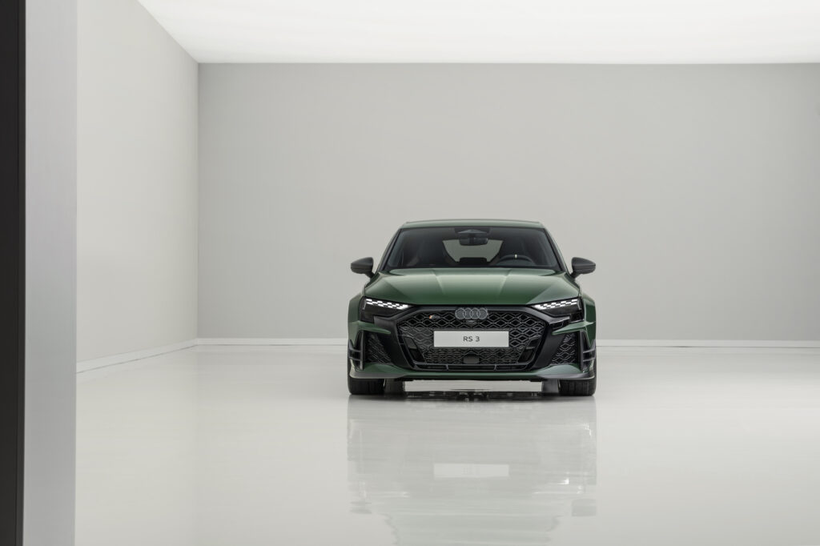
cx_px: 410
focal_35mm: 70
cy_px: 273
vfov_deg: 19.4
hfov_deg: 28.9
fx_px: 1594
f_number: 11
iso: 125
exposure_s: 1/5
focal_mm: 70
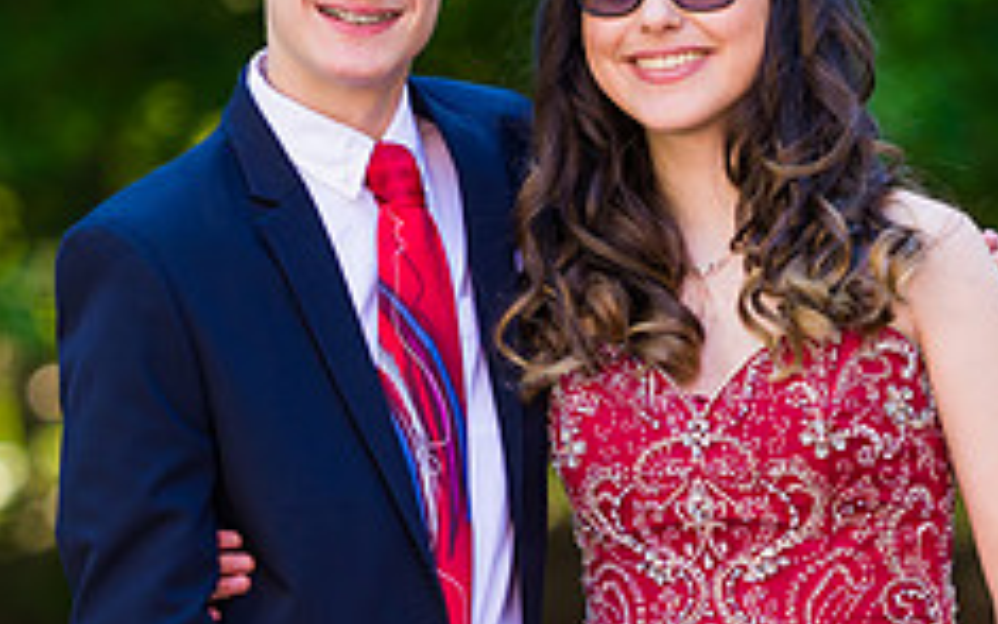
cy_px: 401
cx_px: 658
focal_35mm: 439
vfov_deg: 3.0
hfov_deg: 4.8
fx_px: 11943
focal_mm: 160
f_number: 3.2
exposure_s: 1/200
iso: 200
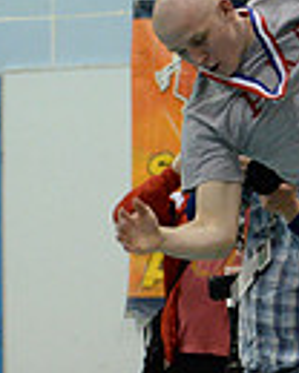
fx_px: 4646
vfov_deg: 4.6
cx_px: 816
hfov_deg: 3.6
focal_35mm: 420
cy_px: 172
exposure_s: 1/400
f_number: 3.5
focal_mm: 100
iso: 6400
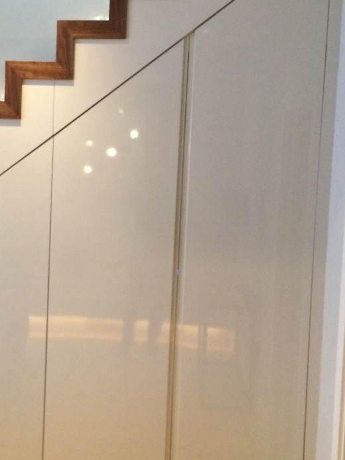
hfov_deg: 28.4
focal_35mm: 50
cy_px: 222
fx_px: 664
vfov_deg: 38.2
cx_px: 59
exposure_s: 1/20
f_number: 2.2
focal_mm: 4.15
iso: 320
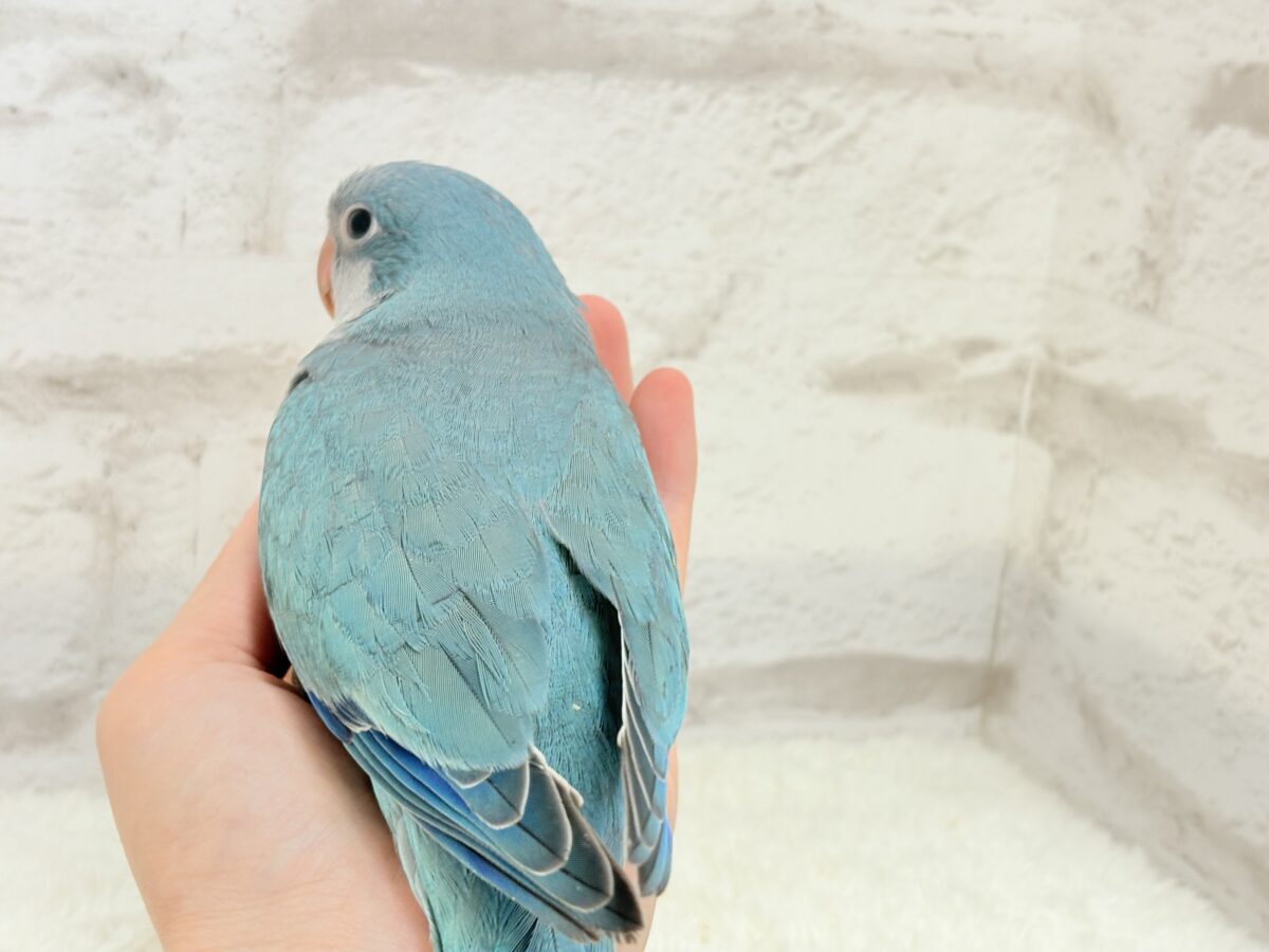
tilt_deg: -15.8
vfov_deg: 28.0
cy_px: 476
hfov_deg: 36.8
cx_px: 634
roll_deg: -3.9
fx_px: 1906
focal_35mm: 52
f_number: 1.6
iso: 40
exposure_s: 1/50
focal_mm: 5.96
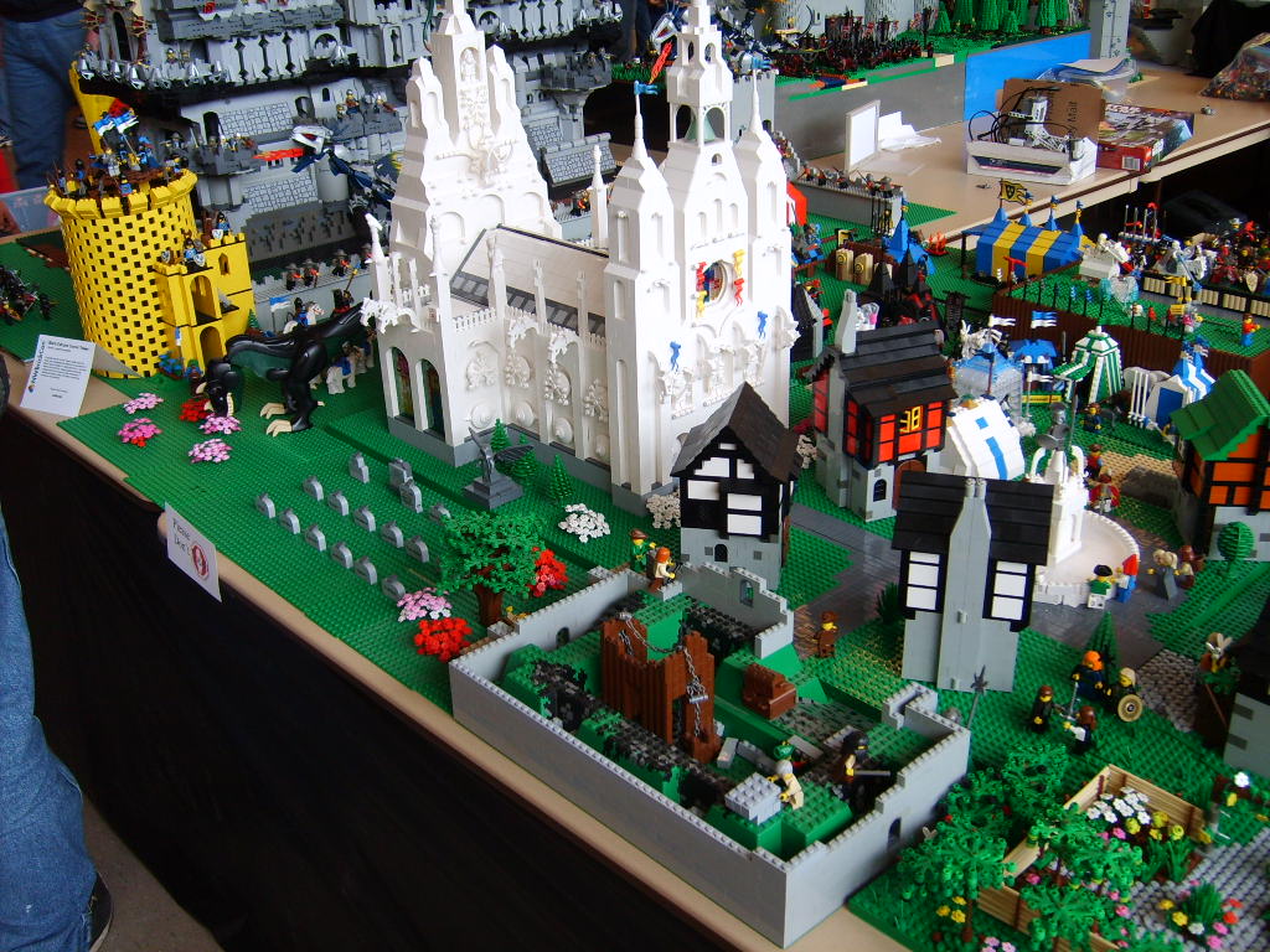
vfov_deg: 40.7
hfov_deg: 52.6
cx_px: 635
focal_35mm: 35
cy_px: 476
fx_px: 1284
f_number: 2.8
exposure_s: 1/30
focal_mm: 5.8
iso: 56
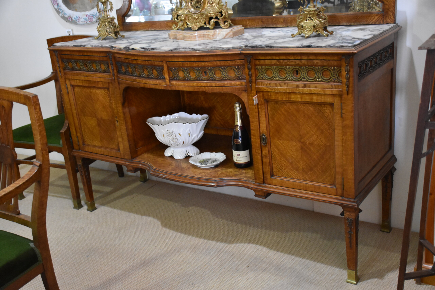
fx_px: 489
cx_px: 218
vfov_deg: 33.0
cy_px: 145
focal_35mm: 40
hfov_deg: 47.9
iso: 3200
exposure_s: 1/60
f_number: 4
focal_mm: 27
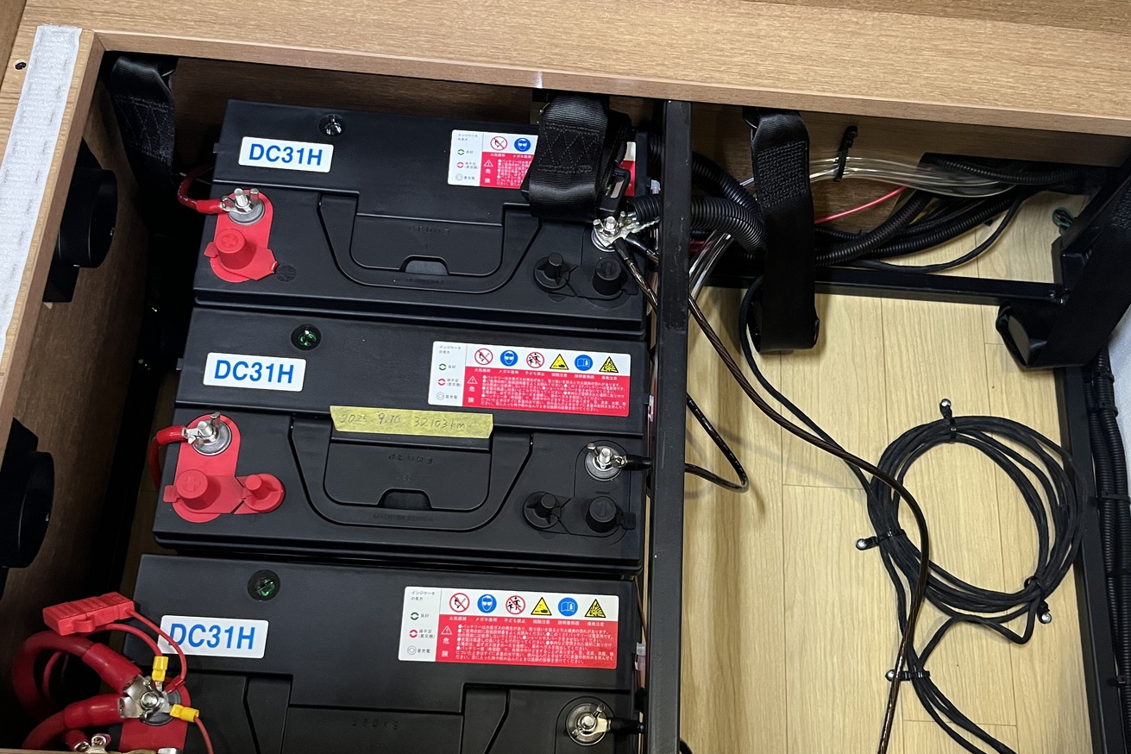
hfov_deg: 57.1
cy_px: 501
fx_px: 1037
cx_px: 616
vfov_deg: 39.5
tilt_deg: -73.1
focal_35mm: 33
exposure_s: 1/60
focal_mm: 5.1
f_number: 1.6
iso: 500
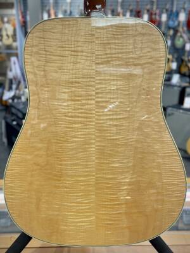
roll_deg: +1.0
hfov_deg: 53.1
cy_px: 126
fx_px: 190
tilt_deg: -18.0
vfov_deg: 67.3
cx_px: 95
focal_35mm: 26
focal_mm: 4.2
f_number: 1.6
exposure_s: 1/120
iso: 100
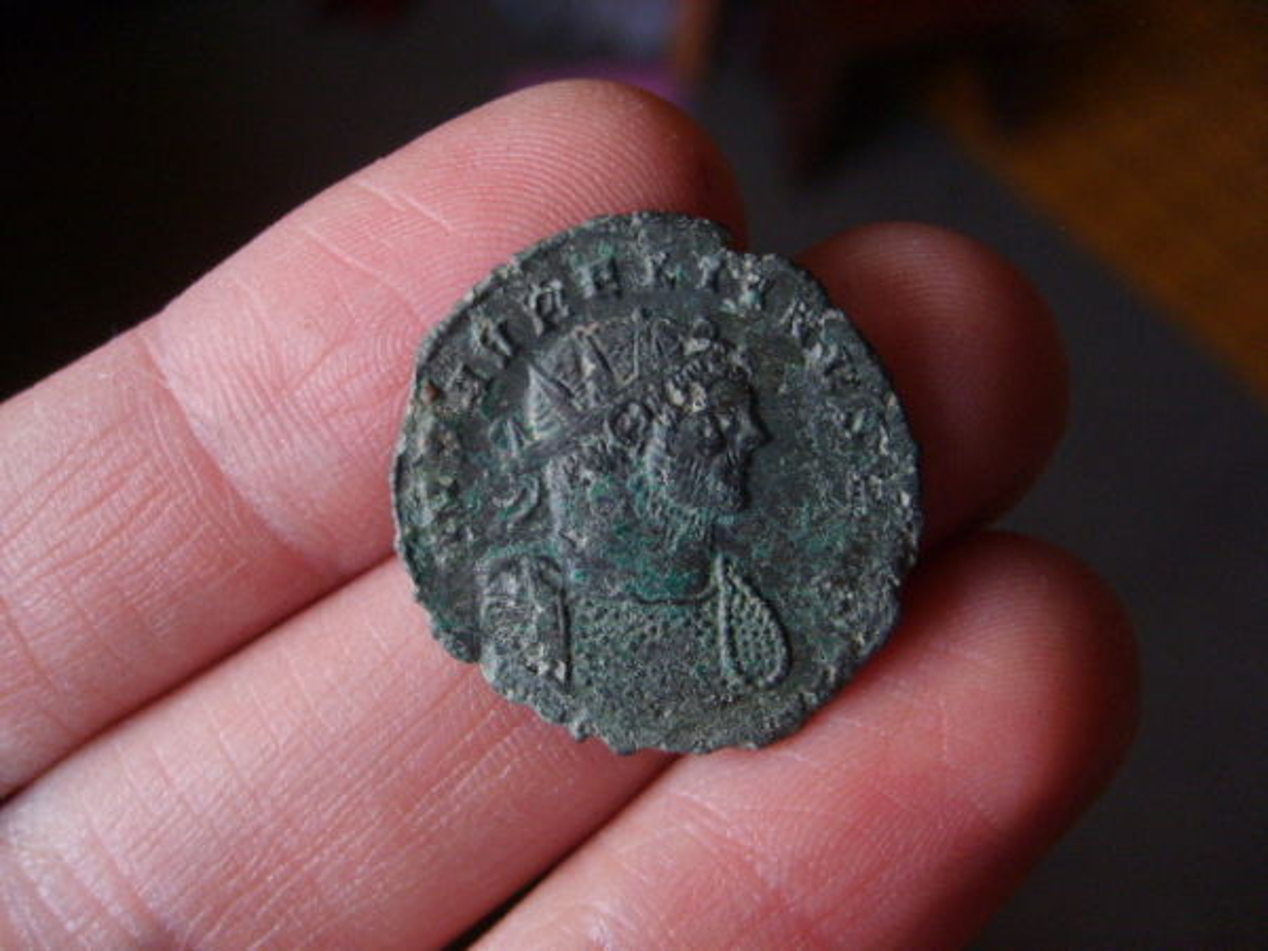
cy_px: 476
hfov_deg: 52.6
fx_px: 1282
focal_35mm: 35
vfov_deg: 40.7
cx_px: 634
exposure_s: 1/10
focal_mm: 5.8
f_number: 2.8
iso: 139
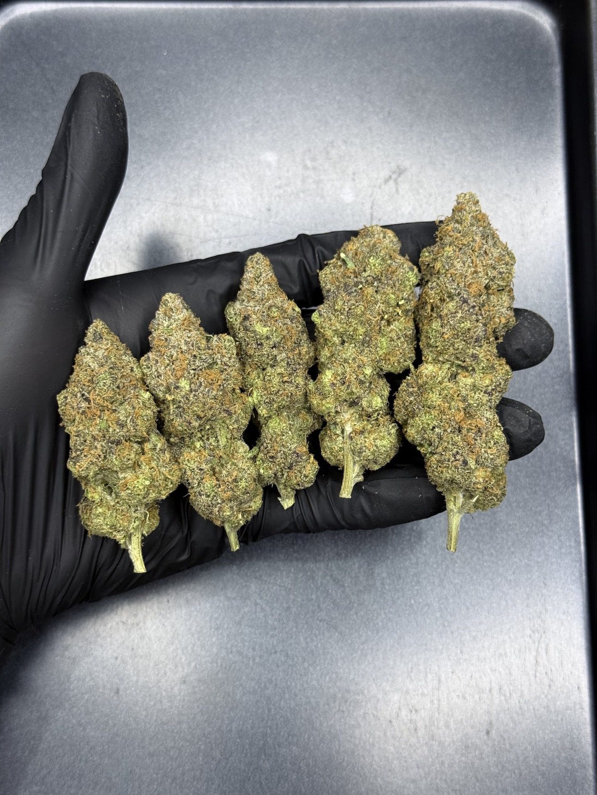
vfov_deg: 39.7
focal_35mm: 48
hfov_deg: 30.3
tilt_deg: -79.5
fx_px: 1104
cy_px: 398
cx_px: 298
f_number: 1.78
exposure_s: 1/60
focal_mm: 6.76
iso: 160
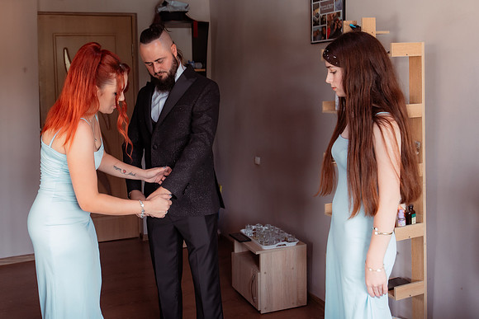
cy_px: 114
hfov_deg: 49.3
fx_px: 514
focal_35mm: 39
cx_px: 170
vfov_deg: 34.3
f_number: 3.2
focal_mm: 30
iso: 1600
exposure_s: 1/250
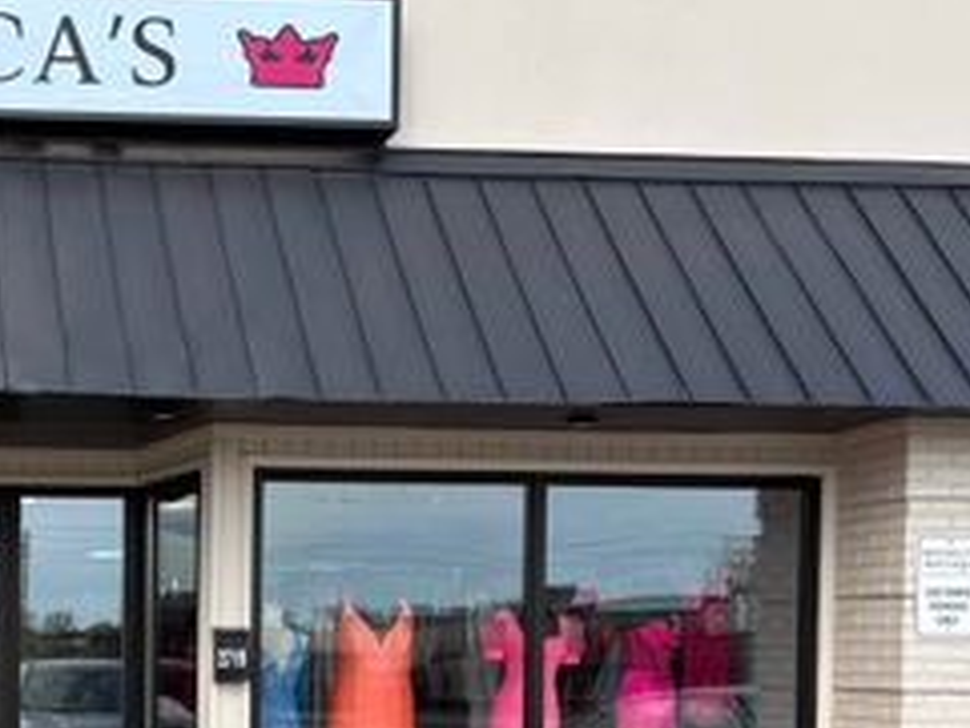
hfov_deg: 32.6
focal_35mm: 54
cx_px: -4
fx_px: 1514
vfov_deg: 26.0
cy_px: 678
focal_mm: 5.96
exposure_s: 1/1590
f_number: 1.6
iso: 50
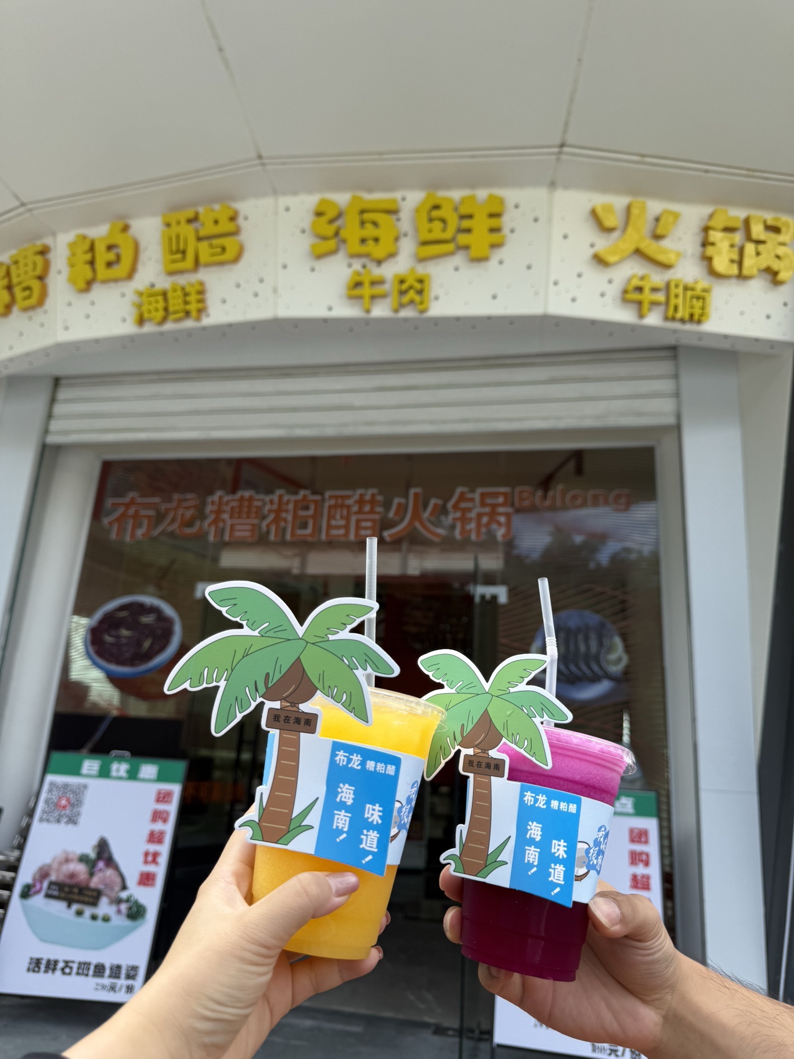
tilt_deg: +16.8
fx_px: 734
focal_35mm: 24
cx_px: 397
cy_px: 530
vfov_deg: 71.6
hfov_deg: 56.8
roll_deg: -4.2
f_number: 1.78
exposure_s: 1/1812
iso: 80
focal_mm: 6.76
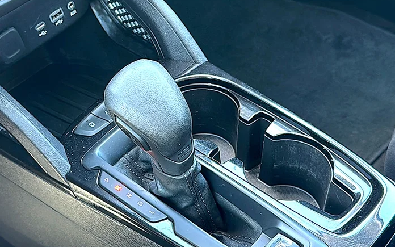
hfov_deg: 41.8
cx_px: 198
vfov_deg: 26.8
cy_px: 141
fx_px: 517
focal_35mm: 48
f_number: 1.78
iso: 125
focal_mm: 6.86
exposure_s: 1/40
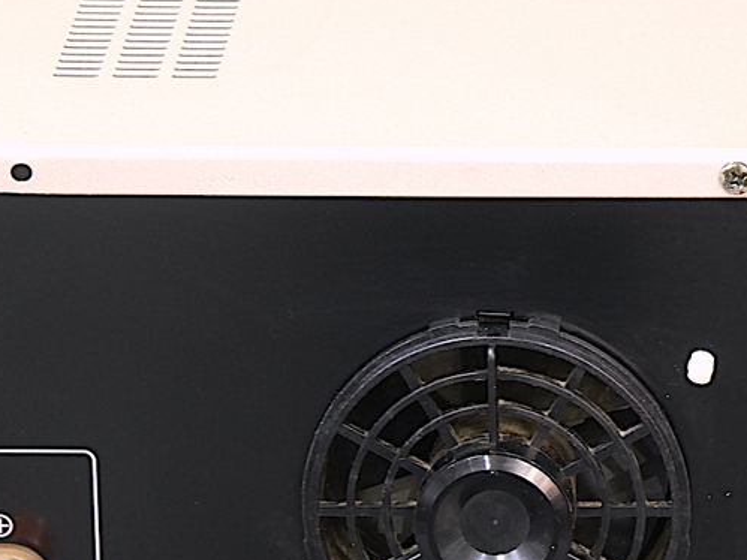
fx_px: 7141
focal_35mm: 331
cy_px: 520
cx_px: 602
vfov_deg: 4.5
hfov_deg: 6.0
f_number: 5.6
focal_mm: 30.9
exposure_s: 1/1.3
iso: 200
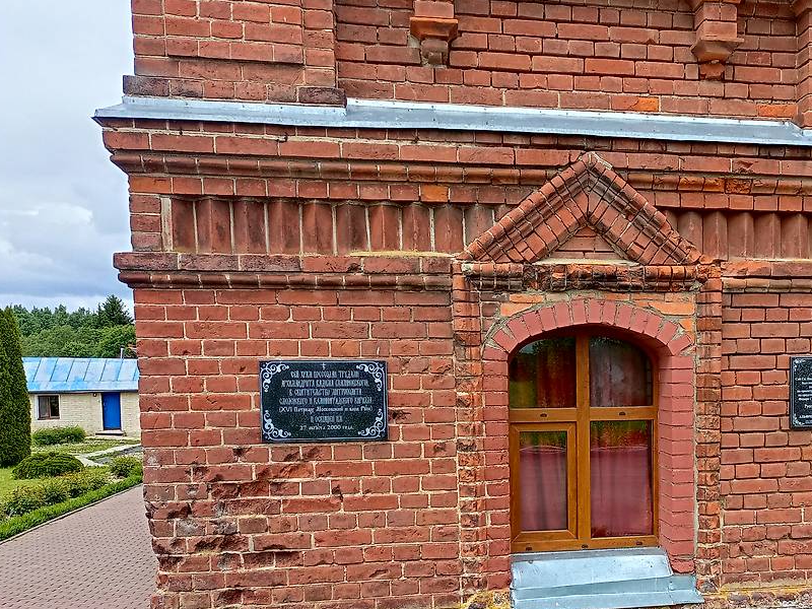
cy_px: 439
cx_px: 599
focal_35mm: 42
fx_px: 985
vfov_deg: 33.8
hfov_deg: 43.5
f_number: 1.8
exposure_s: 1/1370
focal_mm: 4.69
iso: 112
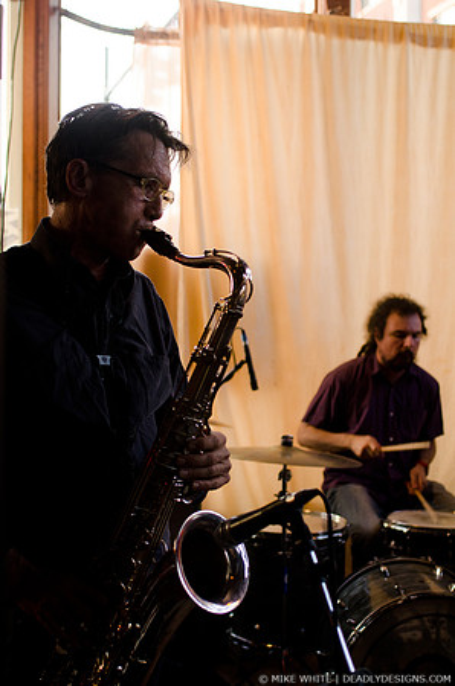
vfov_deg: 37.9
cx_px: 228
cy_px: 343
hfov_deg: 25.6
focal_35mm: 52
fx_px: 1000
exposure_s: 1/125
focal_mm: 35
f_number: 2.8
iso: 640
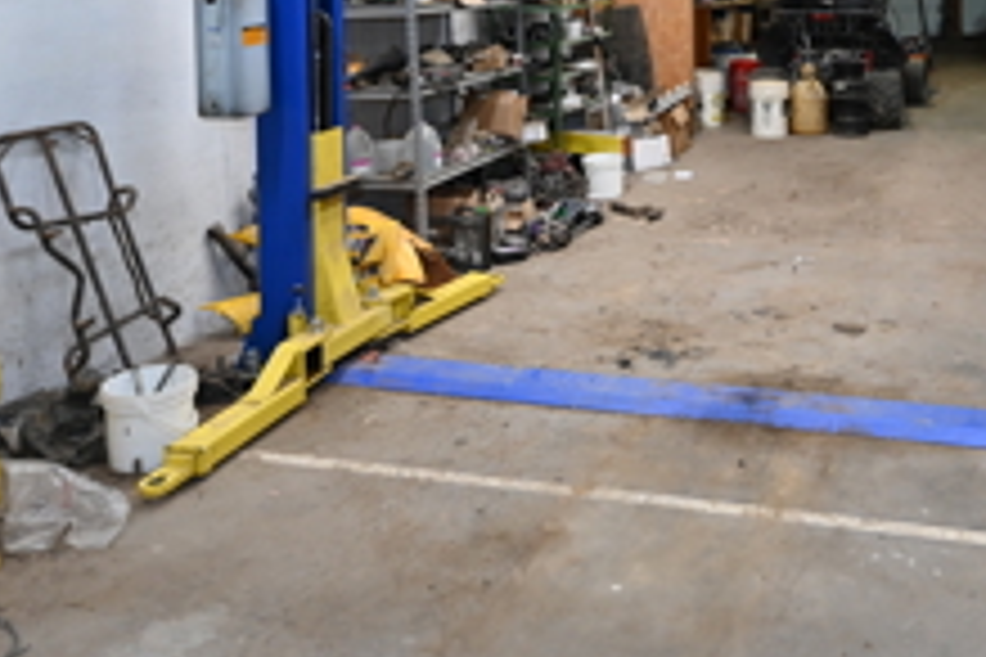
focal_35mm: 39
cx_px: 716
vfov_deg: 31.8
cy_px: 16
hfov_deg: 48.0
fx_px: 1068
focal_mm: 19
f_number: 2.8
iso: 1000
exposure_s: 1/125
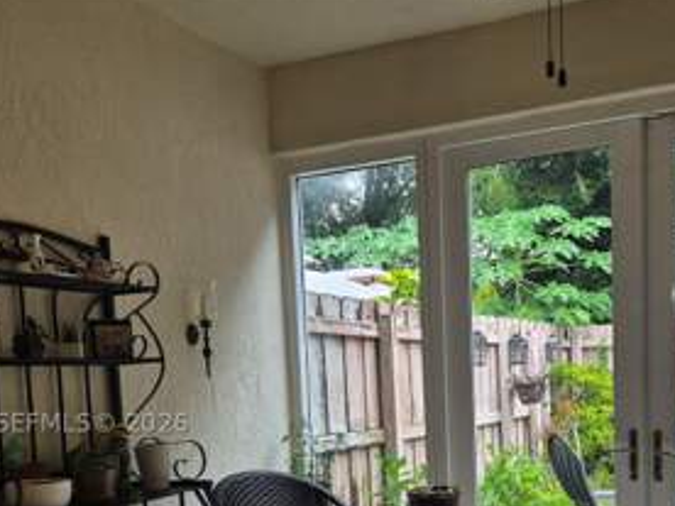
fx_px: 780
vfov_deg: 34.6
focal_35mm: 40
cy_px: 423
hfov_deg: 46.5
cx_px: 413
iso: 250
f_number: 1.8
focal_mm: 5.4
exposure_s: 1/120
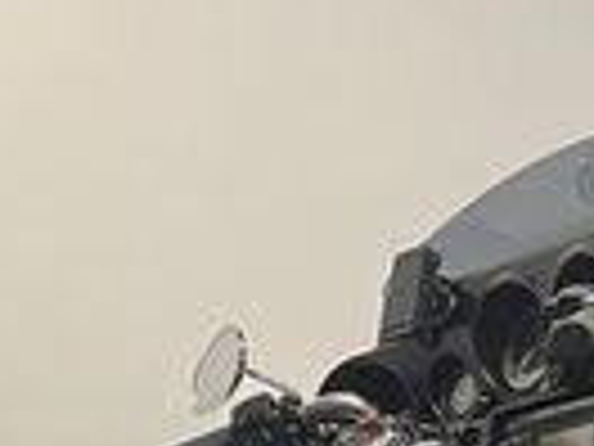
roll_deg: +0.0
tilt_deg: -5.0
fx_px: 2162
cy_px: 842
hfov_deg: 15.0
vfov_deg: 10.9
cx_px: -162
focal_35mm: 126
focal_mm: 5.1
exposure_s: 1/50
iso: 100
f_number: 1.6
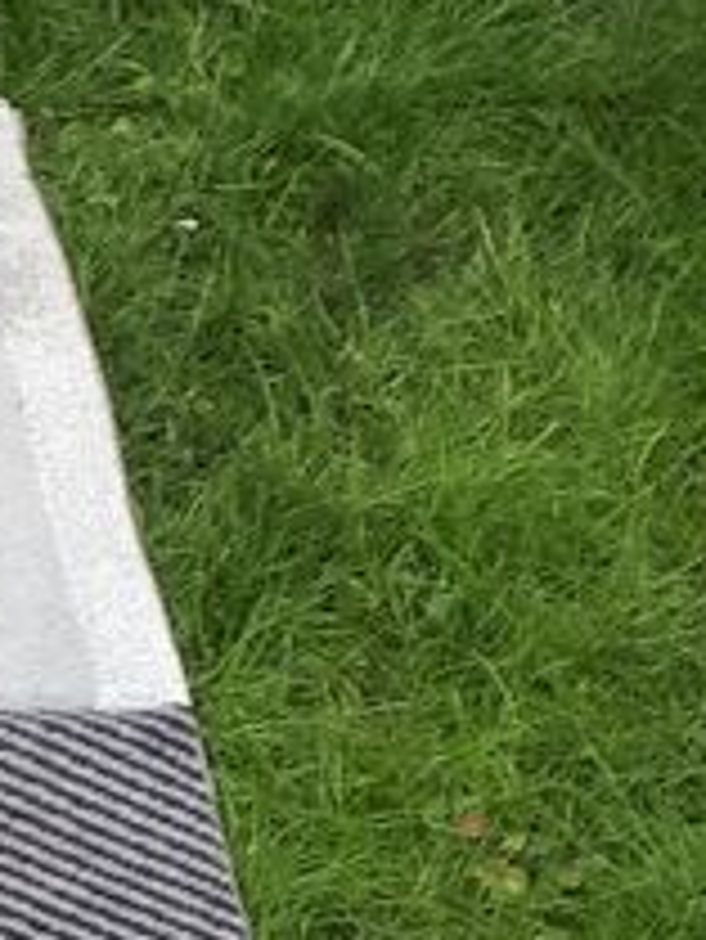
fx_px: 4673
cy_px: 2085
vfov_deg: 10.3
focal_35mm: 172
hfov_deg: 7.9
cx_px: -1129
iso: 40
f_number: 1.9
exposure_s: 1/190
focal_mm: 3.6
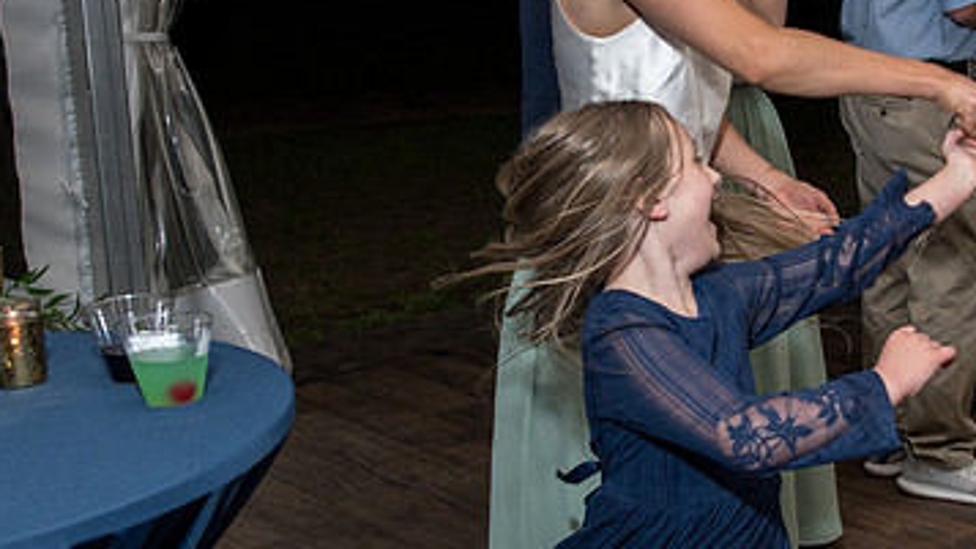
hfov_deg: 31.6
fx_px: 1708
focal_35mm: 66
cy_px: 268
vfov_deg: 18.3
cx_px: 668
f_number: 6.3
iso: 400
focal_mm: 22
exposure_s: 1/250
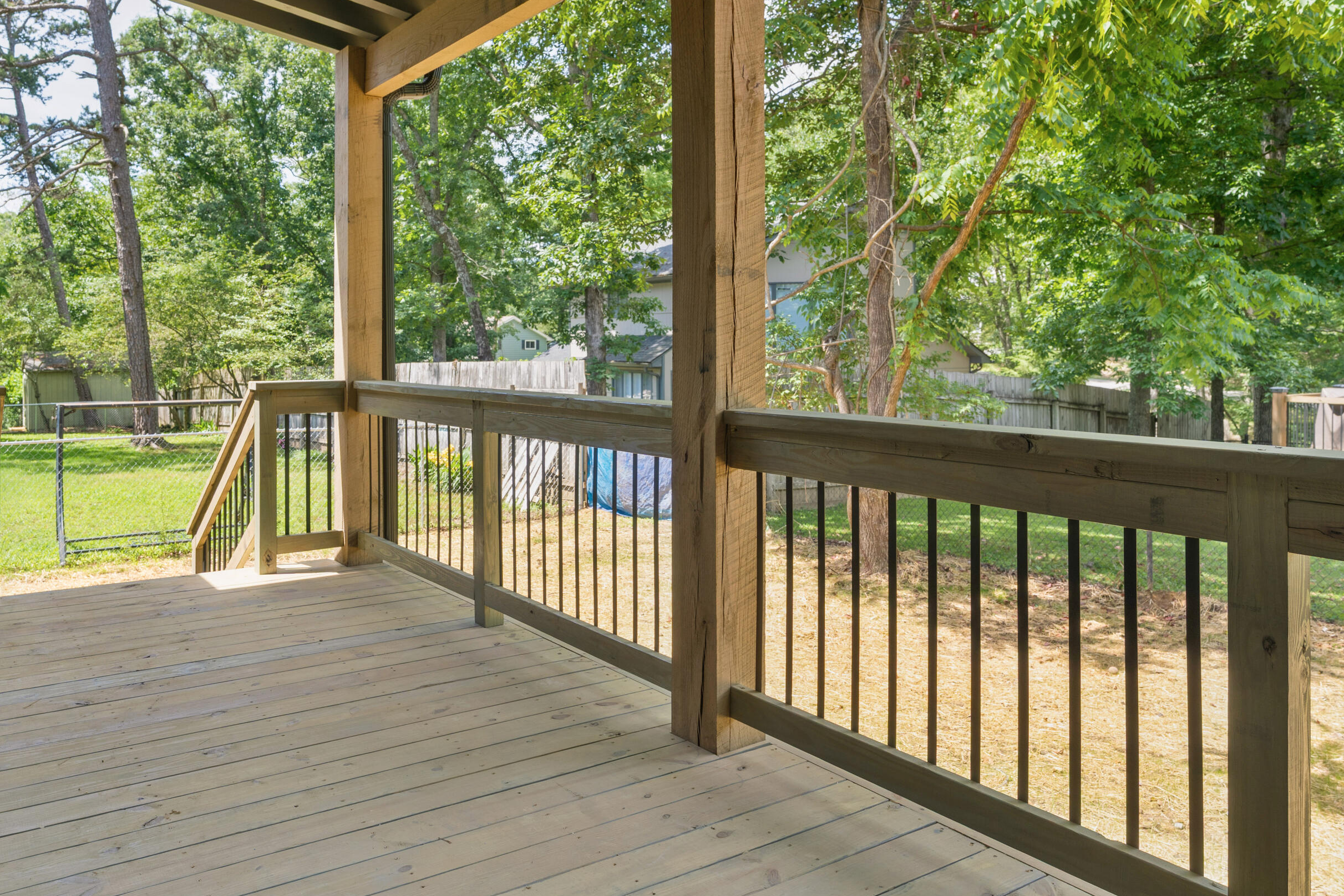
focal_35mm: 26
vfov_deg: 49.2
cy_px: 348
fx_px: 971
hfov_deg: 68.8
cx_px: 552
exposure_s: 1/100
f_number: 7.1
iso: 320
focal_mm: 21
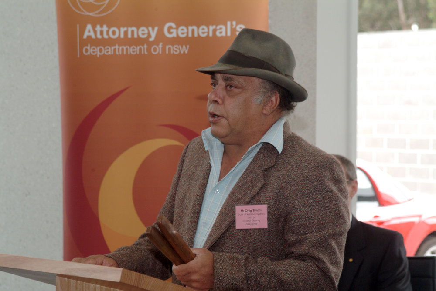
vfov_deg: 11.9
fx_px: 1400
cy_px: 146
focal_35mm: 116
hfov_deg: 17.7
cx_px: 218
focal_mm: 77
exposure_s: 1/90
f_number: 6.7
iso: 400
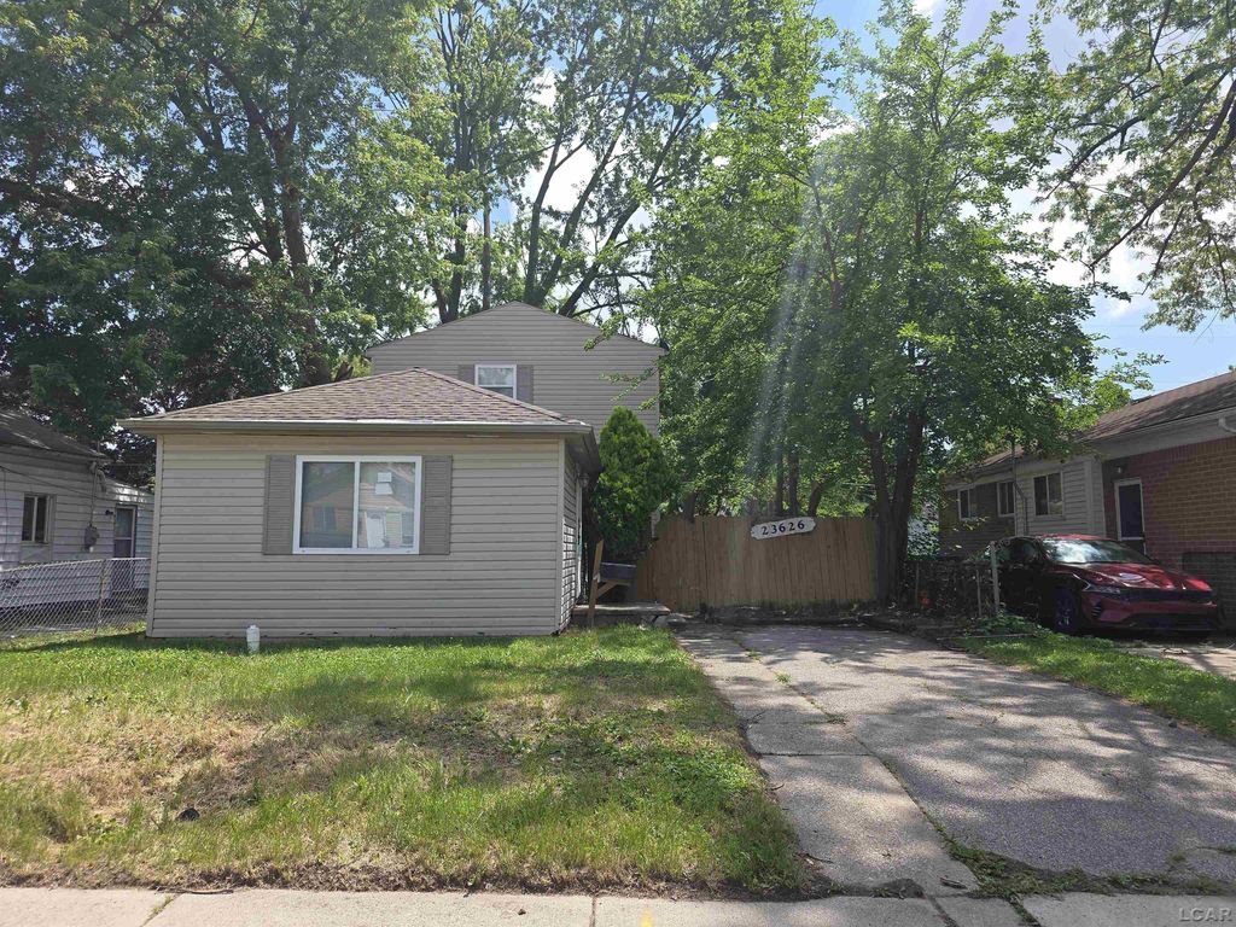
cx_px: 618
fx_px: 821
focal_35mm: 23
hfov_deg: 73.9
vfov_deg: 58.9
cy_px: 464
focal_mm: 6.3
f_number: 1.7
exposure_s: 1/579
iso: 12
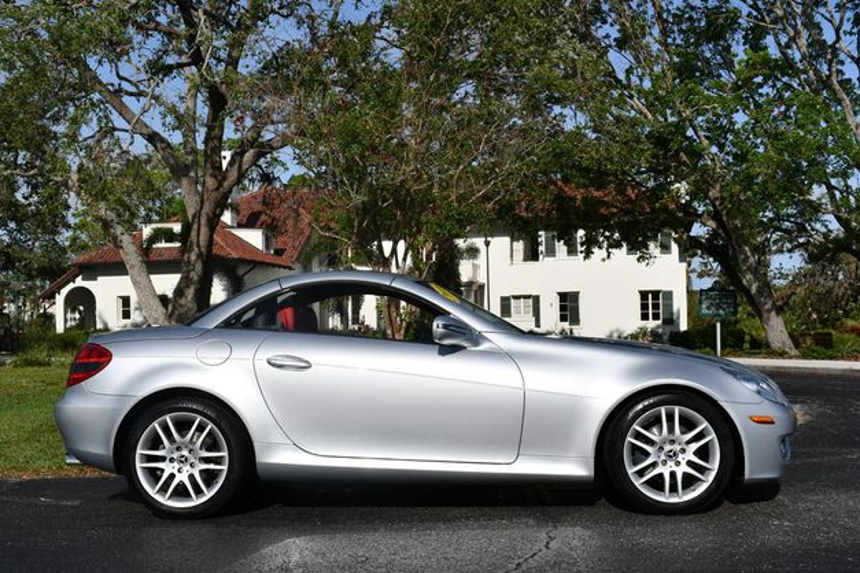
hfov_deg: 41.9
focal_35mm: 47
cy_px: 282
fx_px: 1123
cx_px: 431
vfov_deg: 28.6
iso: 100
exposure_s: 1/500
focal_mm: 23
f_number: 11
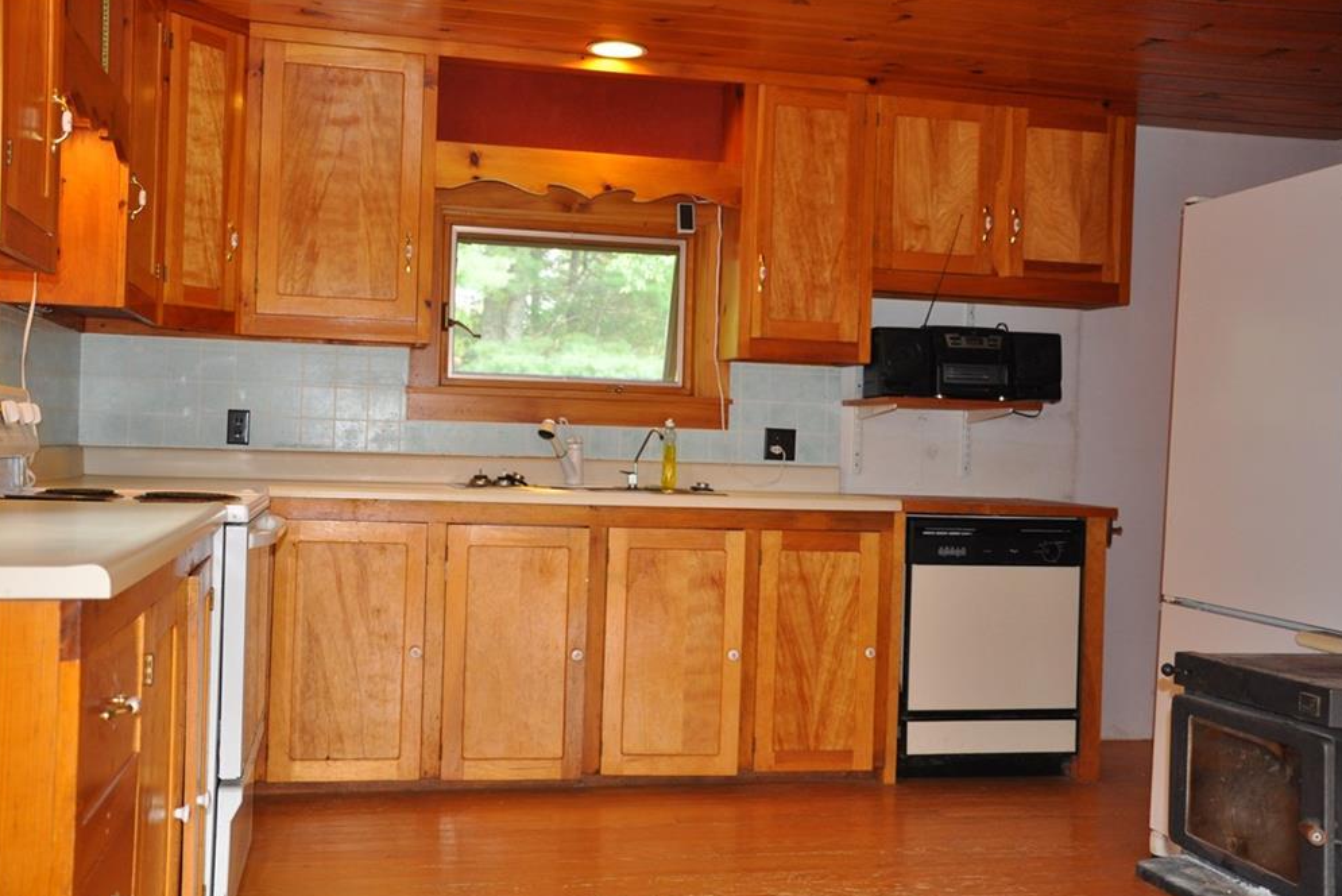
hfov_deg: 50.1
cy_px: 446
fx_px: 1436
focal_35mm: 39
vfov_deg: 34.6
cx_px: 681
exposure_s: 1/60
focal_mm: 25
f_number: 4
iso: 800
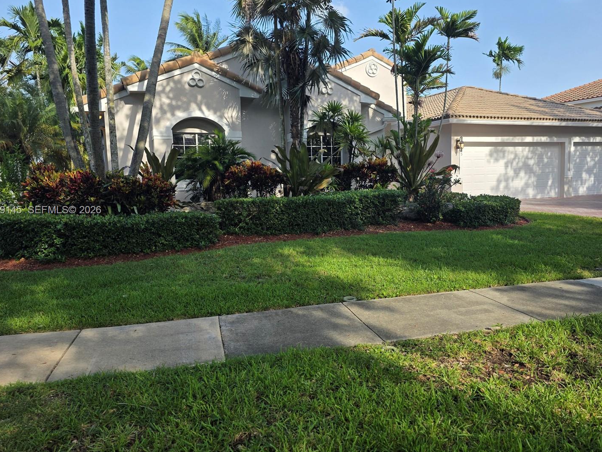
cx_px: 309
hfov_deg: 67.3
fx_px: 452
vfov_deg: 53.0
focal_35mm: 26
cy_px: 211
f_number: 1.7
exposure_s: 1/2271
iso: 80
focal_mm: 6.3
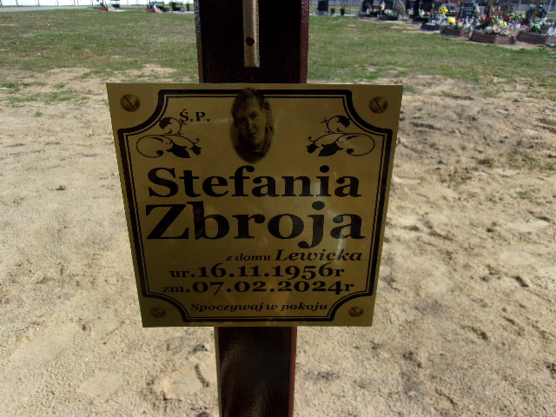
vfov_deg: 51.4
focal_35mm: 27
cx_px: 278
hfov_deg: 65.3
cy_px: 208
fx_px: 434
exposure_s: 1/90
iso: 80
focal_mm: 4.9
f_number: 10.4
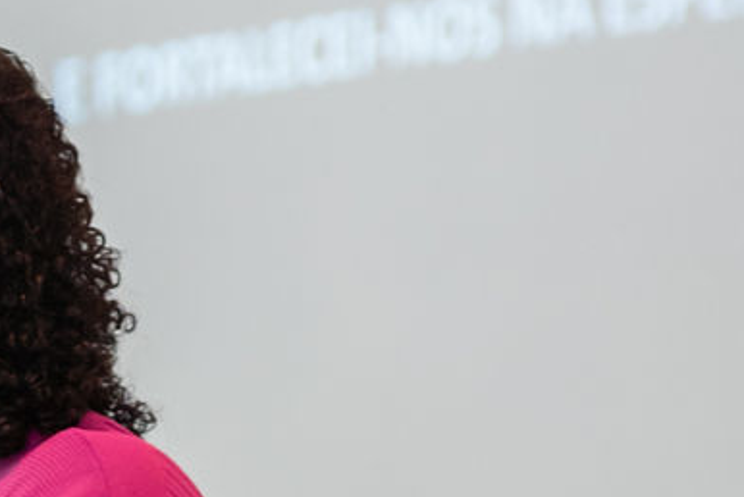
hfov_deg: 6.3
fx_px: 6742
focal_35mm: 326
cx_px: -175
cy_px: 794
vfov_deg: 4.2
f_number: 2.8
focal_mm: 55
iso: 1000
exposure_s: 1/160
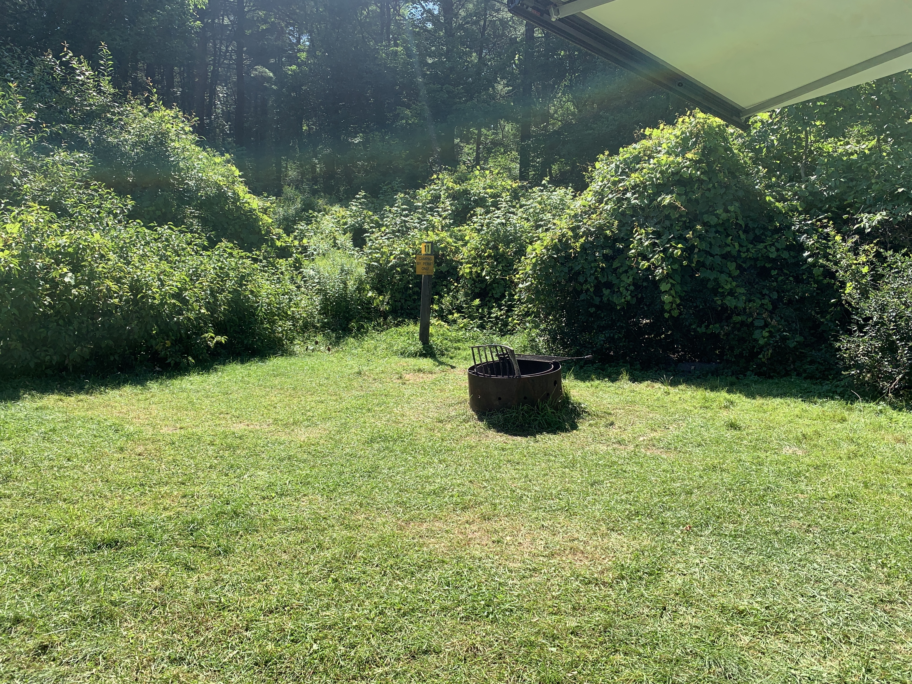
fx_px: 685
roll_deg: -1.0
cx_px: 456
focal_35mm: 26
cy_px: 342
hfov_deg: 67.3
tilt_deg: -5.2
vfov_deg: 53.1
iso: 25
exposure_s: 1/945
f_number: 1.8
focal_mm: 4.25
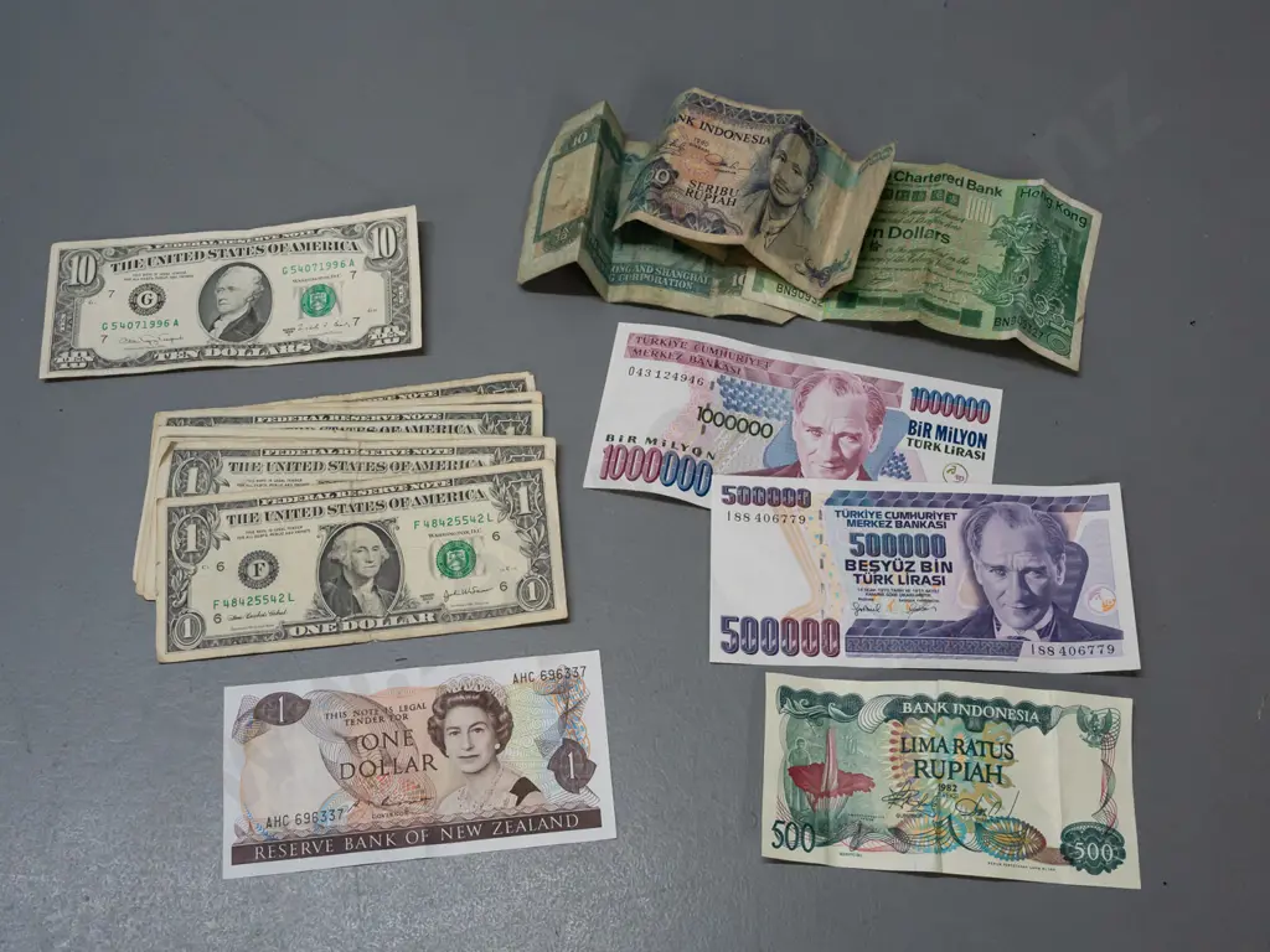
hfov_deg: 49.0
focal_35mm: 38
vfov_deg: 37.7
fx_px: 1394
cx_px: 635
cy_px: 476
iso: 3200
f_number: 5.6
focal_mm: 19
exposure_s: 1/400
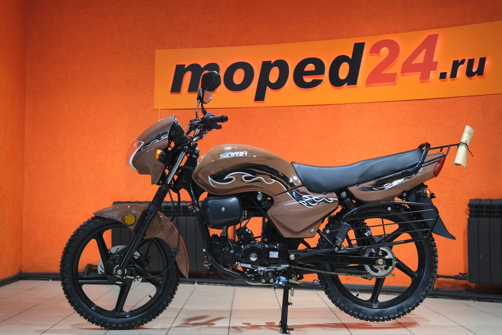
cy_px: 168
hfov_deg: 35.6
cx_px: 251
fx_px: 781
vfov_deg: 24.2
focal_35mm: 56
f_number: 4
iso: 1600
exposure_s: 1/100
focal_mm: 37.6
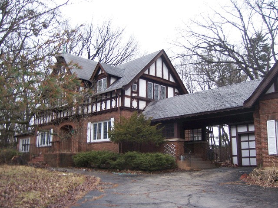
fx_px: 289
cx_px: 139
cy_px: 104
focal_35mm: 36
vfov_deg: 39.7
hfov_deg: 51.4
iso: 125
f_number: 2.8
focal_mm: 6.2
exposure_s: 1/60
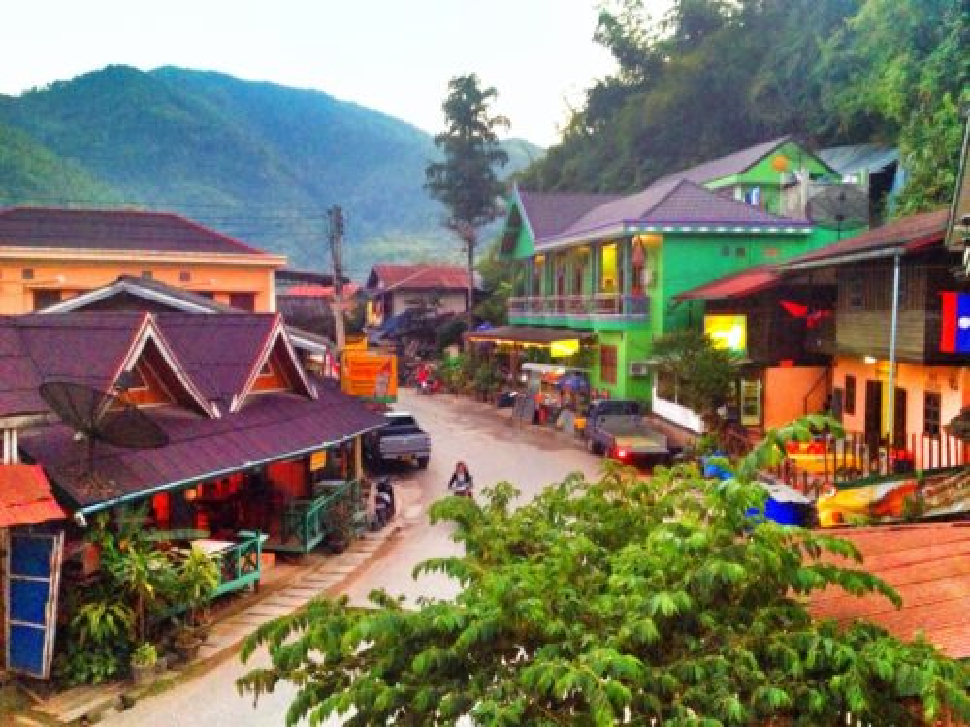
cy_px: 364
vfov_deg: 40.7
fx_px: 981
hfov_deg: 52.6
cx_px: 485
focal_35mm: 35
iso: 320
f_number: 2.4
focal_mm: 4.28
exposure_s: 1/20
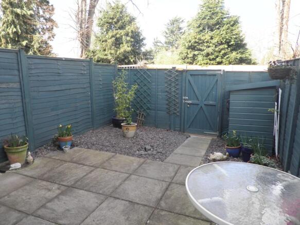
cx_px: 150
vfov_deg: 56.8
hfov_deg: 71.6
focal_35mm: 24
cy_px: 112
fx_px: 208
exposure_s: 1/100
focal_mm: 4.3
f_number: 3.3
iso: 64
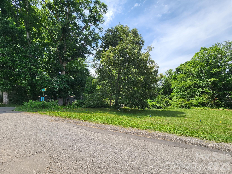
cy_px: 87
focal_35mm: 13
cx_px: 116
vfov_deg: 89.9
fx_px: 87
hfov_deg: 106.2
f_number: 2.2
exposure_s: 1/1437
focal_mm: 2.2
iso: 50
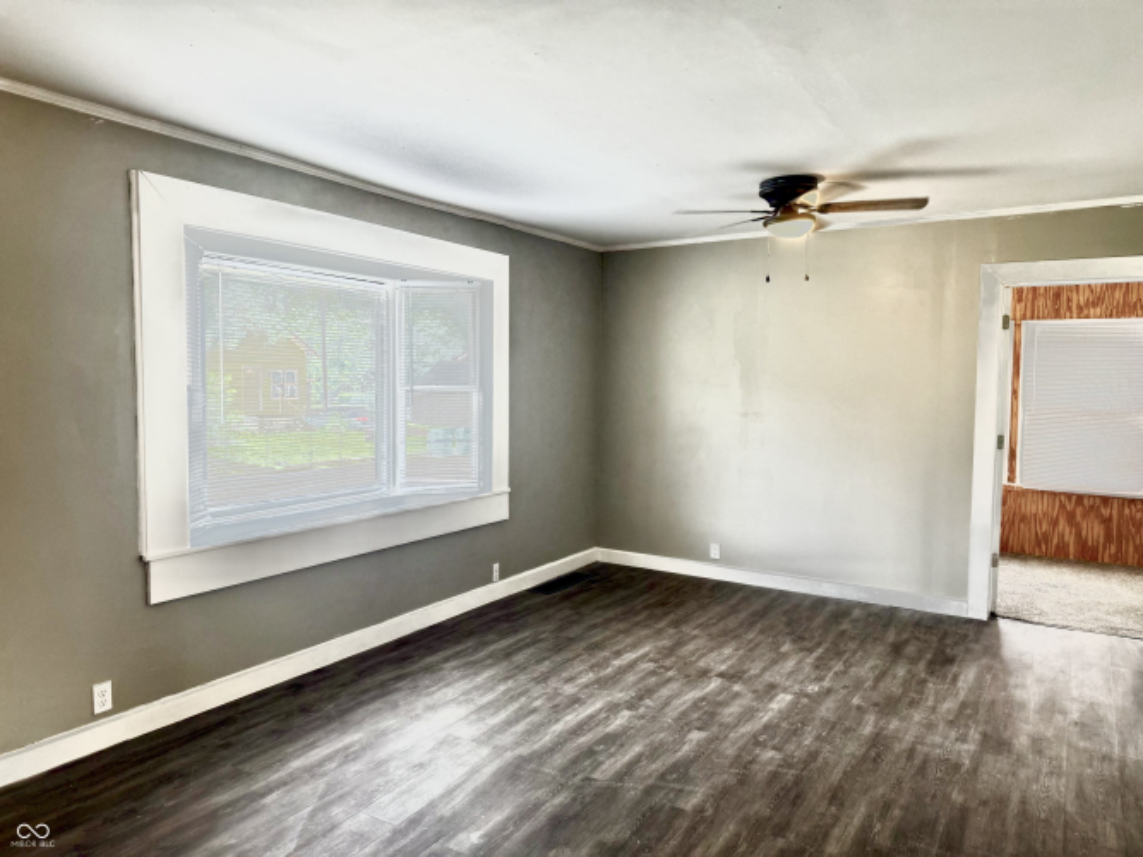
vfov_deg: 56.8
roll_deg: -0.7
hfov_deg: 71.6
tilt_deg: -0.2
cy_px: 428
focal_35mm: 24
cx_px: 572
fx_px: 792
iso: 125
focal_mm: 6.76
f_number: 1.78
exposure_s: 1/121
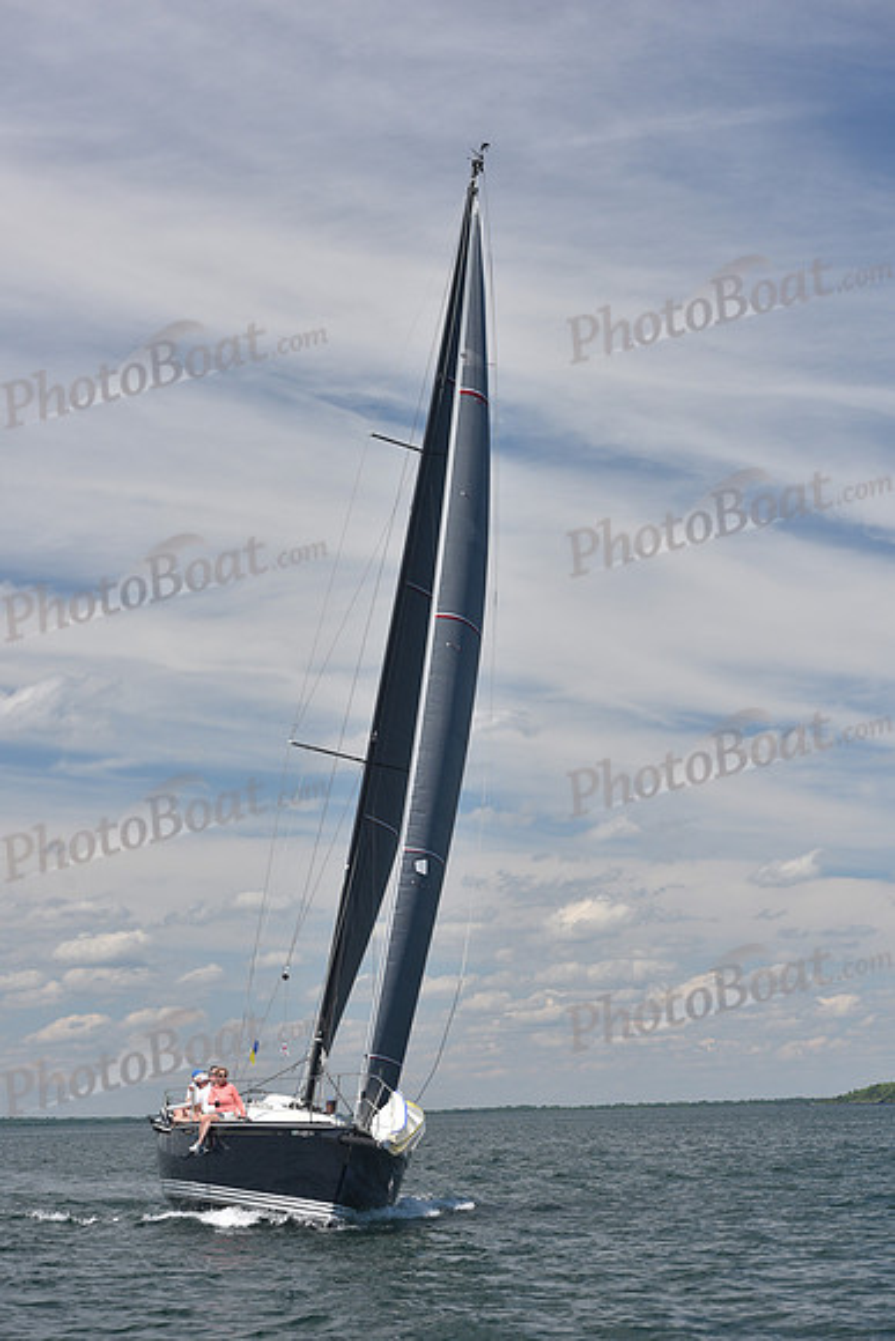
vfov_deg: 23.6
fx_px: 3205
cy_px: 670
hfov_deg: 15.9
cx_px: 448
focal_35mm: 86
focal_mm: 86
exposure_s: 1/800
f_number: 6.3
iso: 320
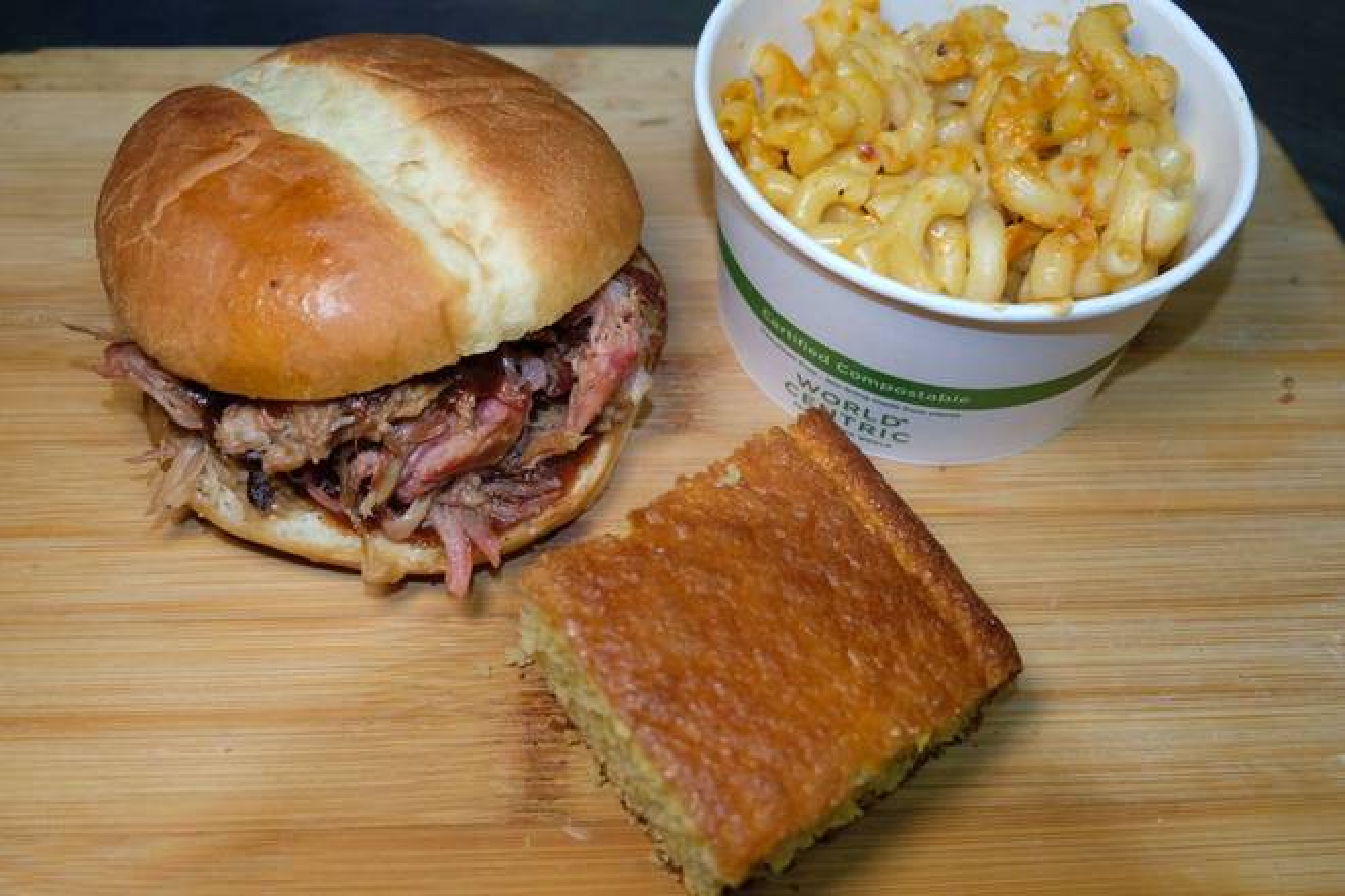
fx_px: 1420
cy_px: 448
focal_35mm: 38
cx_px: 672
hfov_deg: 50.7
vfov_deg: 35.1
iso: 640
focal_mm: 25.6
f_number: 4.5
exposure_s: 1/60
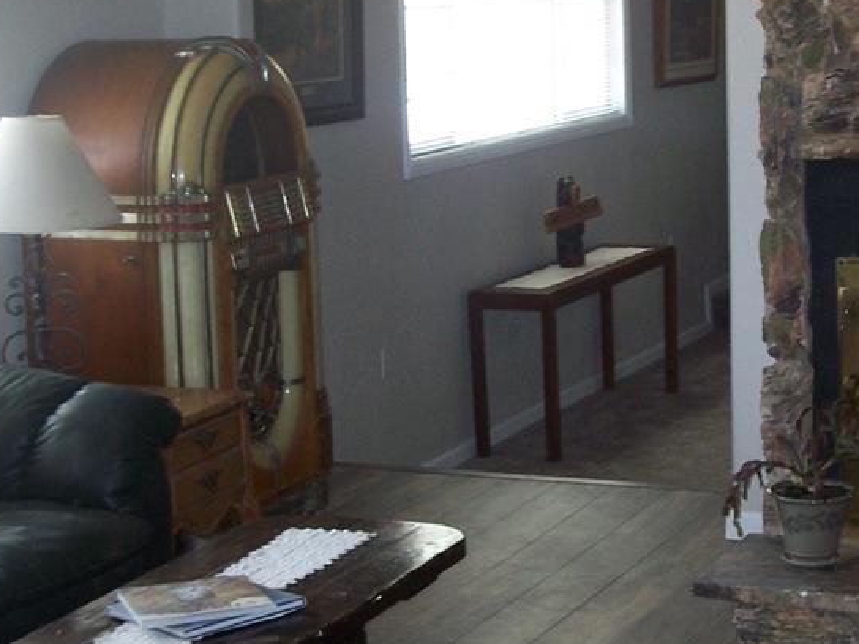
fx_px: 2159
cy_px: 283
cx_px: 610
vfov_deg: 17.0
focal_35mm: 87
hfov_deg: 22.4
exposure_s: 1/60
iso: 125
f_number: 2.8
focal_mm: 7.8
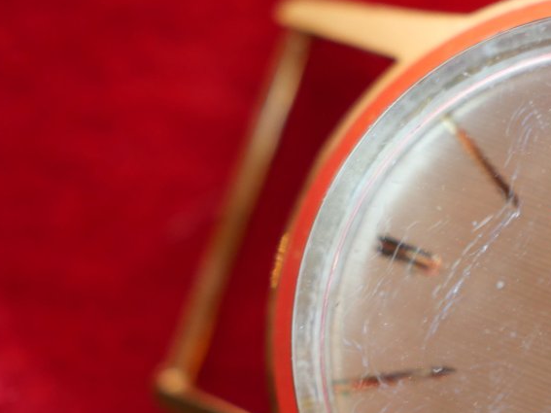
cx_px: 525
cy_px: 348
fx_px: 2021
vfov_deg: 11.6
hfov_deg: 15.3
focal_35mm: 127
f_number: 3.5
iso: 640
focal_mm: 30
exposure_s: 1/60
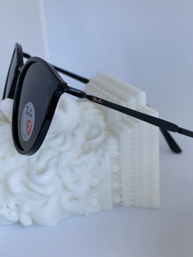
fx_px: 438
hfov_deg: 24.8
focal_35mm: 59
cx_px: 97
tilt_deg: -19.2
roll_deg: +2.7
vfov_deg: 32.7
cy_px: 132
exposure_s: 1/122
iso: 80
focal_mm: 6
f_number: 2
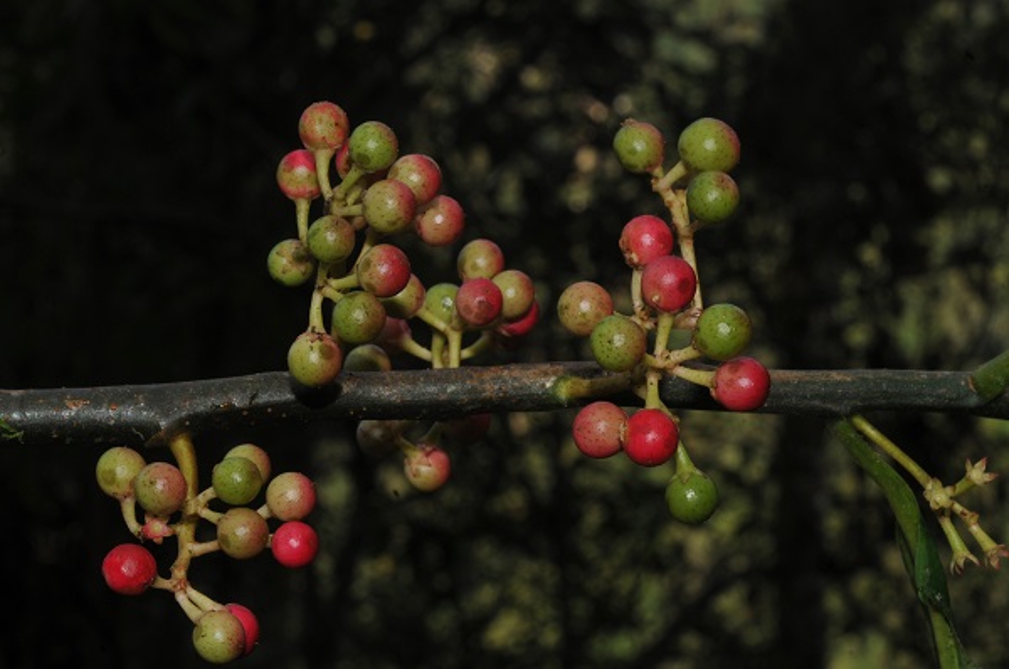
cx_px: 504
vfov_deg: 15.1
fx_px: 2518
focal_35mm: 90
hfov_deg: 22.7
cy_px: 334
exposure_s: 1/60
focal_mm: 60
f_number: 22
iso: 250
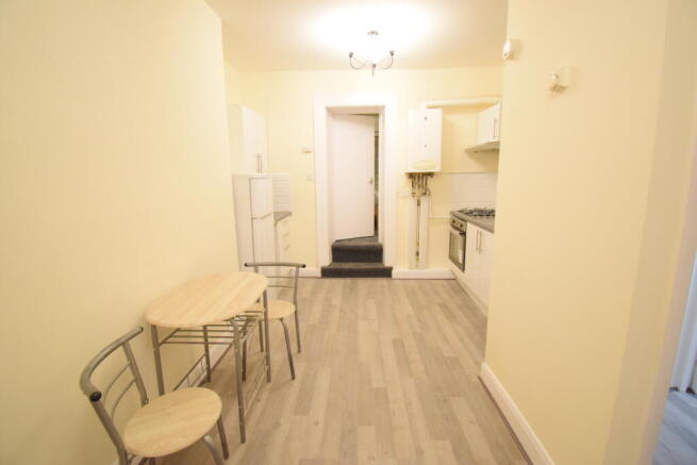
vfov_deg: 77.4
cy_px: 232
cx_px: 348
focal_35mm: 15
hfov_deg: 100.4
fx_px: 290
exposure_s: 1/60
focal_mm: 10
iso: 3600
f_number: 4.5
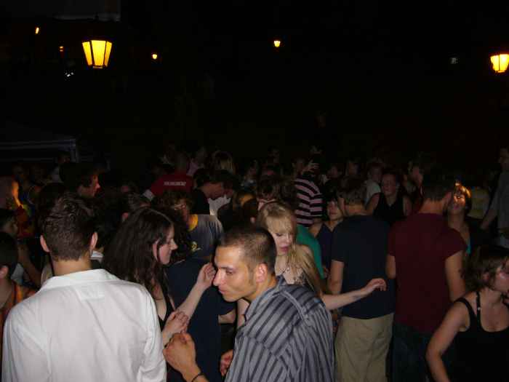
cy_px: 191
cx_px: 254
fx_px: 515
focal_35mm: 35
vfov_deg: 40.7
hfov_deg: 52.6
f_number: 2.8
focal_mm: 5.8
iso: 200
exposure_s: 1/60
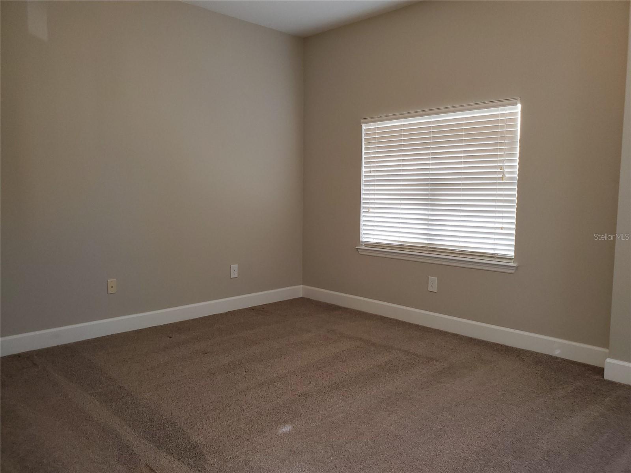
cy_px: 236
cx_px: 316
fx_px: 474
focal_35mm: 26
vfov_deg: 53.1
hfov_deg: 67.3
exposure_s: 1/40
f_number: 2.4
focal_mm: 4.3
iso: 125
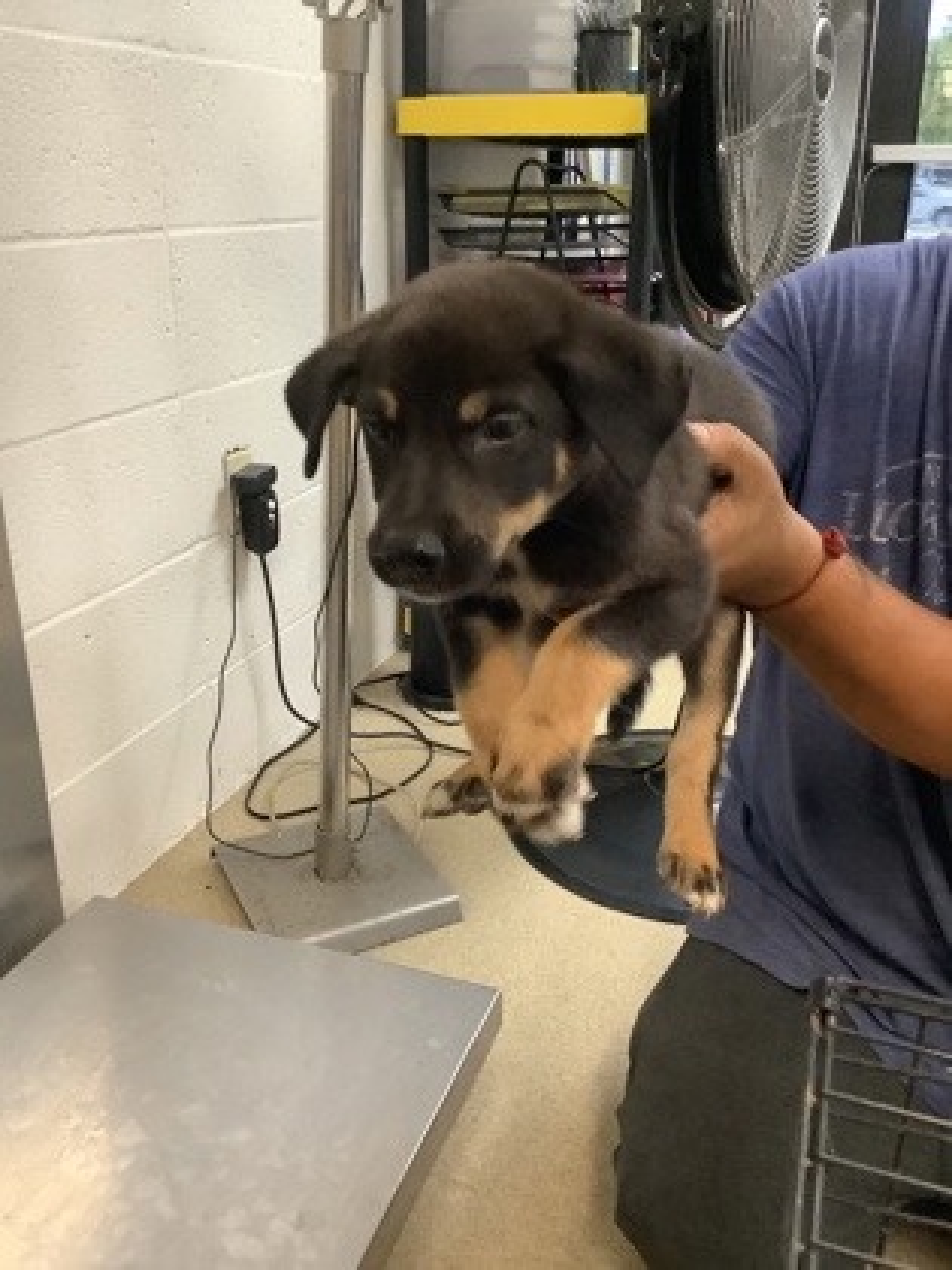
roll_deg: +0.6
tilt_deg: -22.5
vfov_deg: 58.4
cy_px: 635
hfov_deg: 45.4
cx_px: 476
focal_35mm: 31
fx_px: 1137
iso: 400
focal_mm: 3.3
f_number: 2.4
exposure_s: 1/40
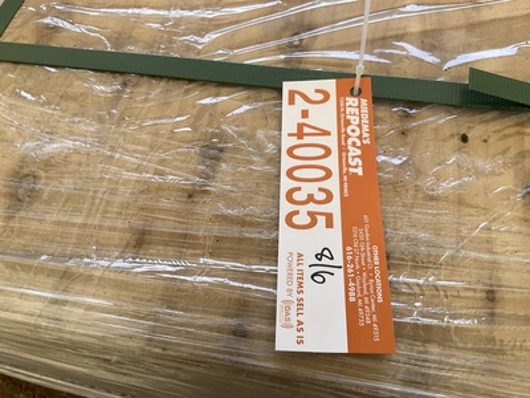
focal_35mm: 29
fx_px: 444
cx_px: 265
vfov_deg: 48.2
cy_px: 199
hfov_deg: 61.7
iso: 20
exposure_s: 1/181
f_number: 1.8
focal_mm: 3
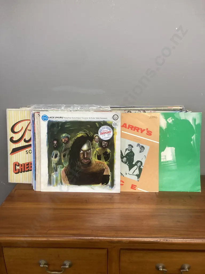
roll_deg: +0.5
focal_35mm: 28
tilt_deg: -17.8
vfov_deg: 63.4
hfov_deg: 49.7
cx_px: 102
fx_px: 221
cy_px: 137
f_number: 1.8
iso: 100
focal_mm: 3.99
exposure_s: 1/50
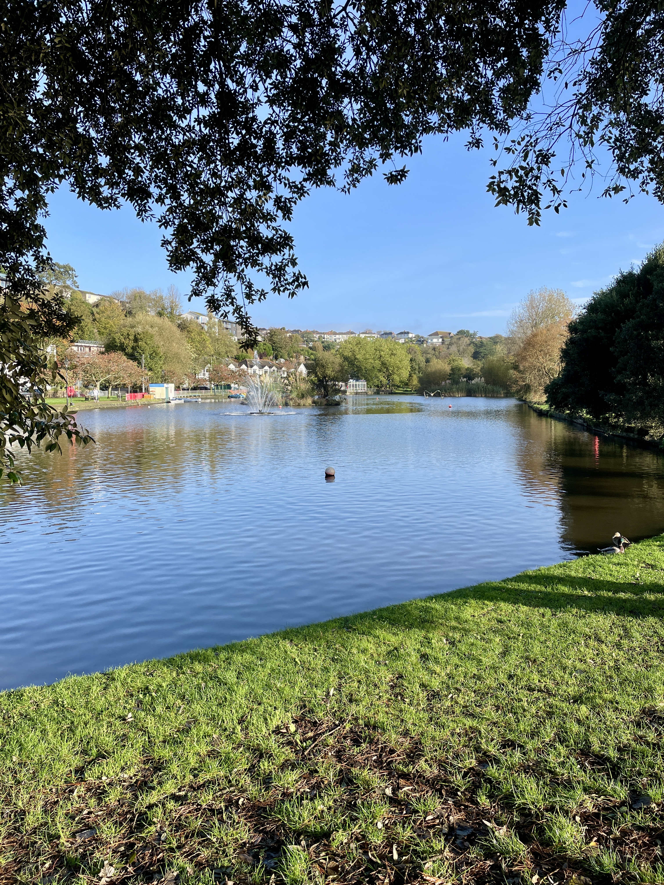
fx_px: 665
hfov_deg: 53.1
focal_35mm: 26
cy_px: 442
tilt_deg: -3.9
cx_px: 332
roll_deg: +0.5
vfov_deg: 67.3
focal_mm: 4.2
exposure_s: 1/1401
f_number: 1.6
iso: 32
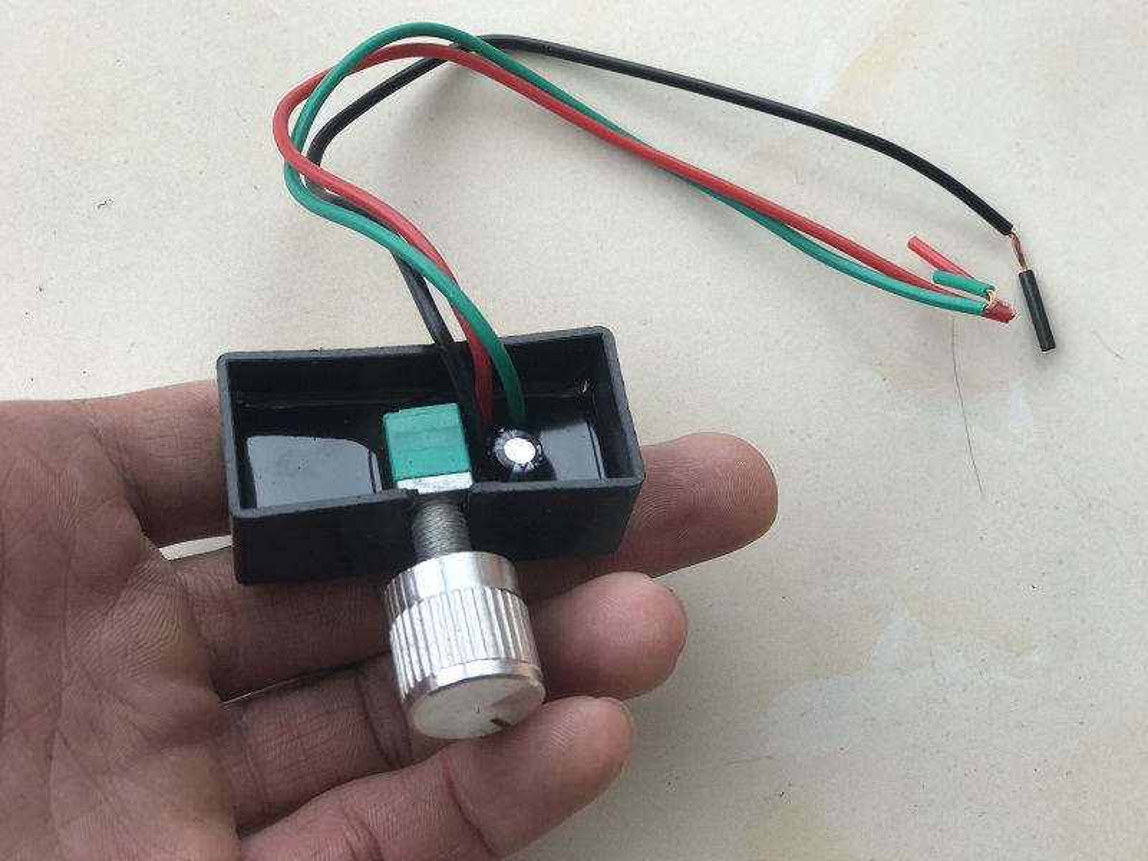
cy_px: 430
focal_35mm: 57
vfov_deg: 25.7
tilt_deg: -75.7
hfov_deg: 33.8
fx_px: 1890
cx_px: 574
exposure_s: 1/128
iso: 20
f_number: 2.8
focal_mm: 6.6
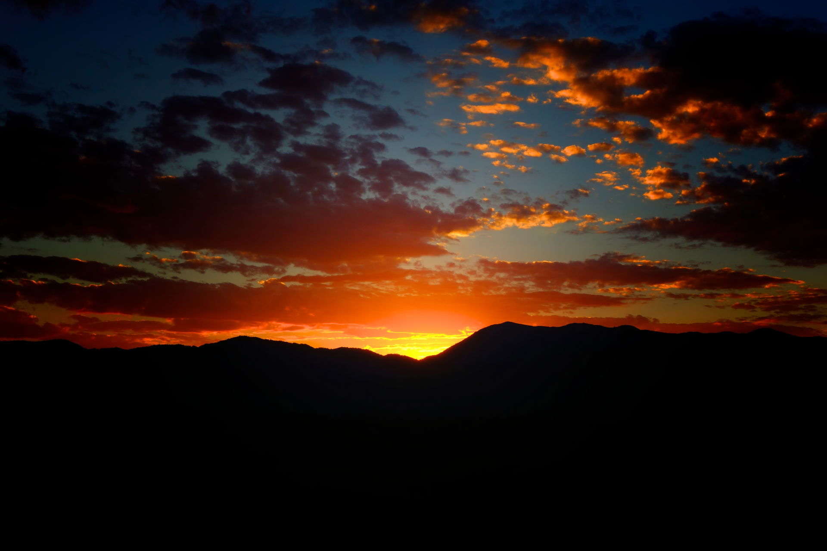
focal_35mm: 50
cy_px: 276
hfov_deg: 39.6
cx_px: 414
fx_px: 1149
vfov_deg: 27.0
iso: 125
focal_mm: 18.21
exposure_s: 1/100
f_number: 11
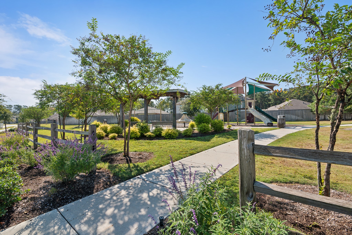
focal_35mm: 16
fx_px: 156
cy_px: 118
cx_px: 176
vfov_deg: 73.8
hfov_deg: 96.7
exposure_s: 1/100
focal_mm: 16
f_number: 9
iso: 100
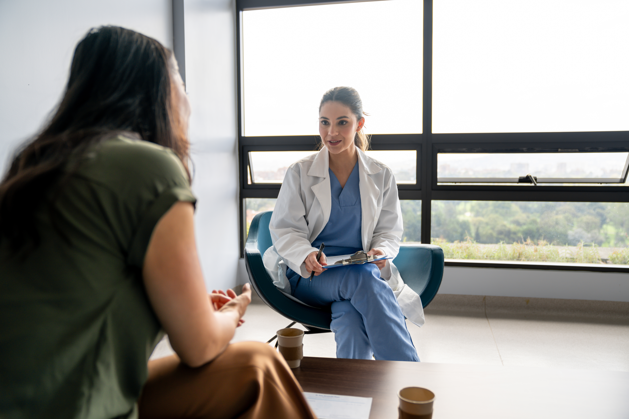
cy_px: 210
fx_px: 524
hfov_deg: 61.9
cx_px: 314
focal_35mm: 30
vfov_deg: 43.6
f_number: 2.8
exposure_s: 1/250
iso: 100
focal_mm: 30
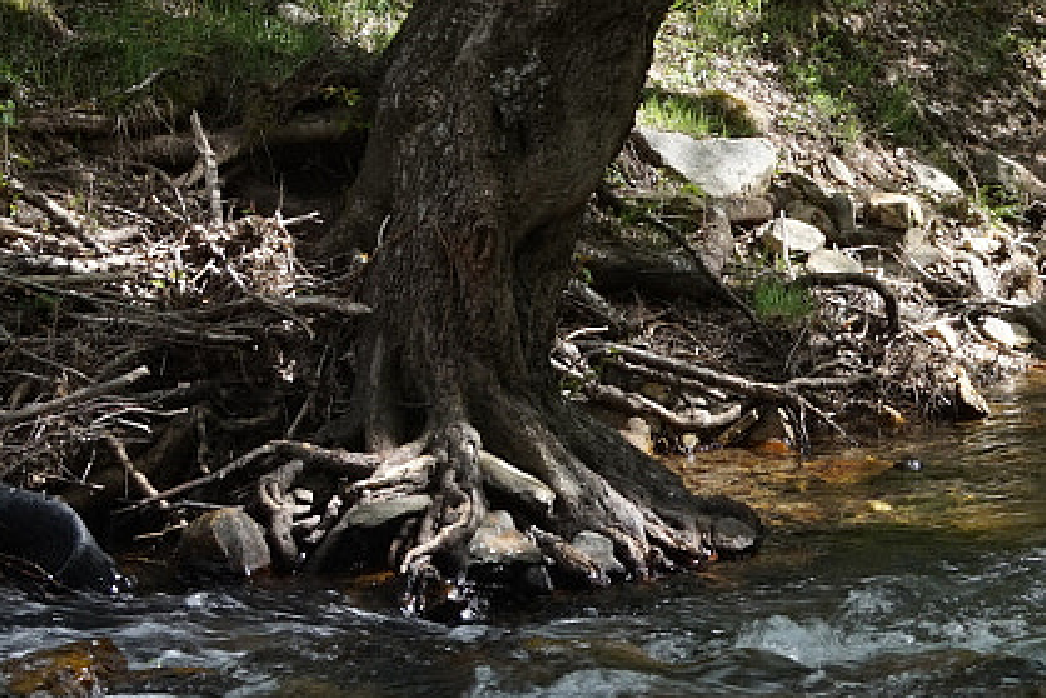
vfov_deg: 10.4
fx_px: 3834
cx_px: 1491
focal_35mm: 132
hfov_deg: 14.6
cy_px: 239
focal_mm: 23
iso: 100
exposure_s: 1/30
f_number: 11
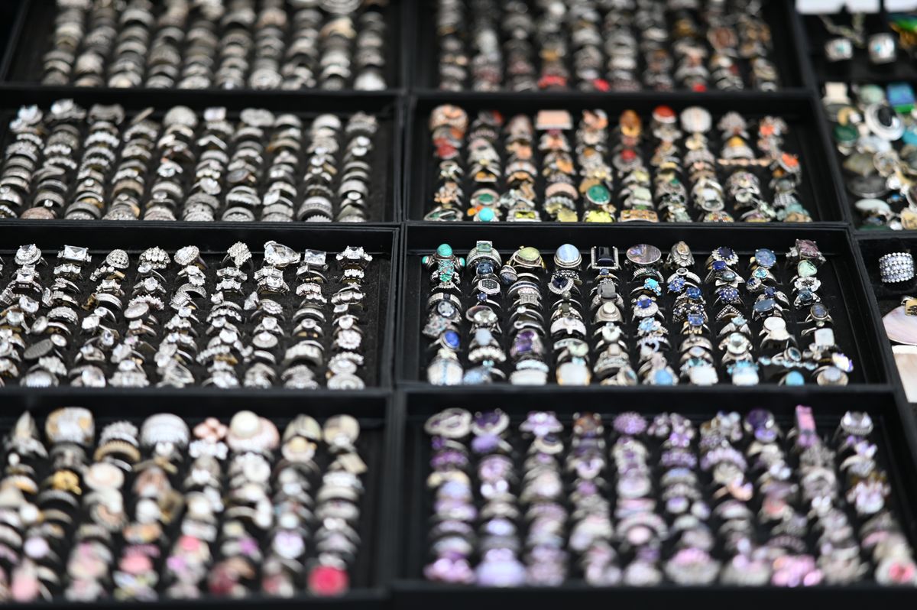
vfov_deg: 16.0
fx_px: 2163
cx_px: 458
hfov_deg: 23.9
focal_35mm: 85
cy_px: 305
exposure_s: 1/200
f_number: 1.8
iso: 200
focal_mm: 85
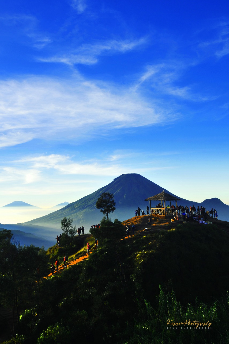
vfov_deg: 53.2
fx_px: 344
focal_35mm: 36
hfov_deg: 36.8
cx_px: 114
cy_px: 172
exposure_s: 1/25
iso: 200
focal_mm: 24
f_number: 14
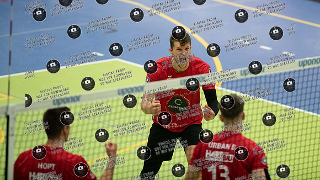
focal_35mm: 381
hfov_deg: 5.7
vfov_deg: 3.2
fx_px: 3234
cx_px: 194
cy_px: 51
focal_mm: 300
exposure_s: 1/1000
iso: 2500
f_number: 3.2
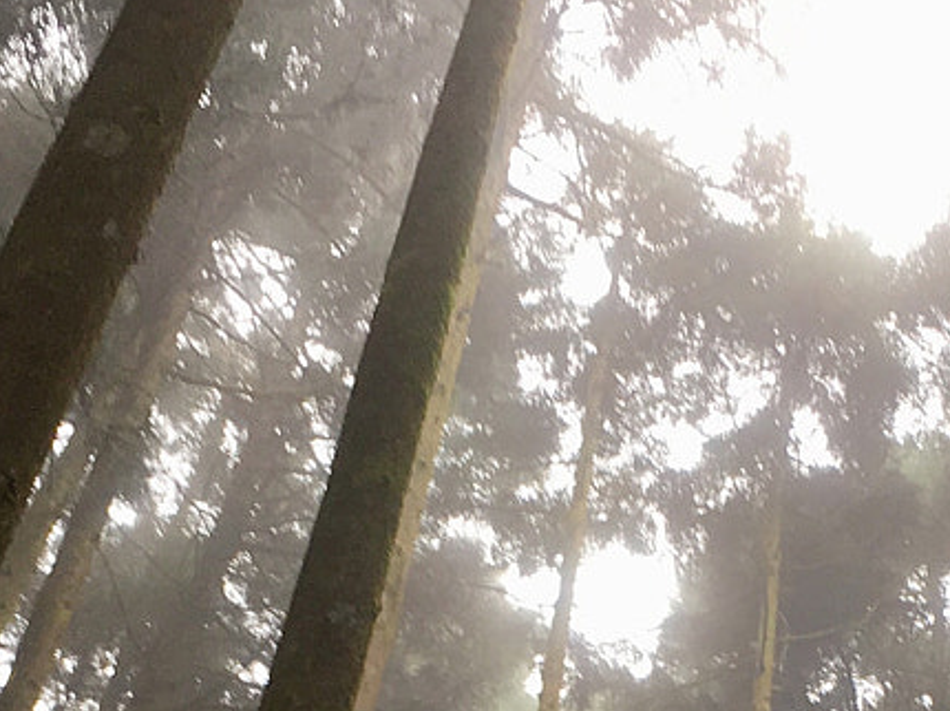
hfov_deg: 18.2
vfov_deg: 13.0
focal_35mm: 108
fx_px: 2962
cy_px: 1053
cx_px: 650
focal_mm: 4.15
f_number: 2.2
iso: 25
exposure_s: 1/60
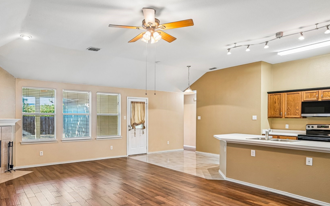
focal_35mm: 24
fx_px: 213
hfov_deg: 75.0
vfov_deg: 51.6
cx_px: 137
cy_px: 116
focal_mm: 18.5
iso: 400
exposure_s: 1/6
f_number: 8
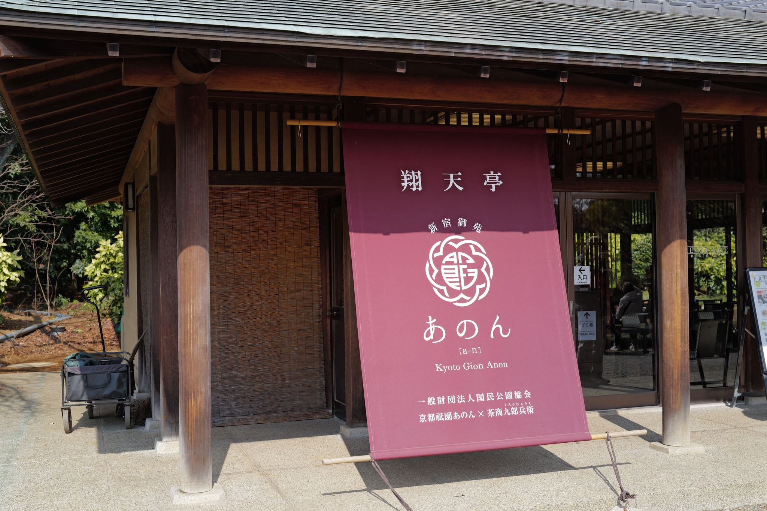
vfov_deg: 31.2
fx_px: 916
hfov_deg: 45.5
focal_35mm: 43
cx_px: 384
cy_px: 256
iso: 100
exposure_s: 1/400
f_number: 4.5
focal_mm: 43
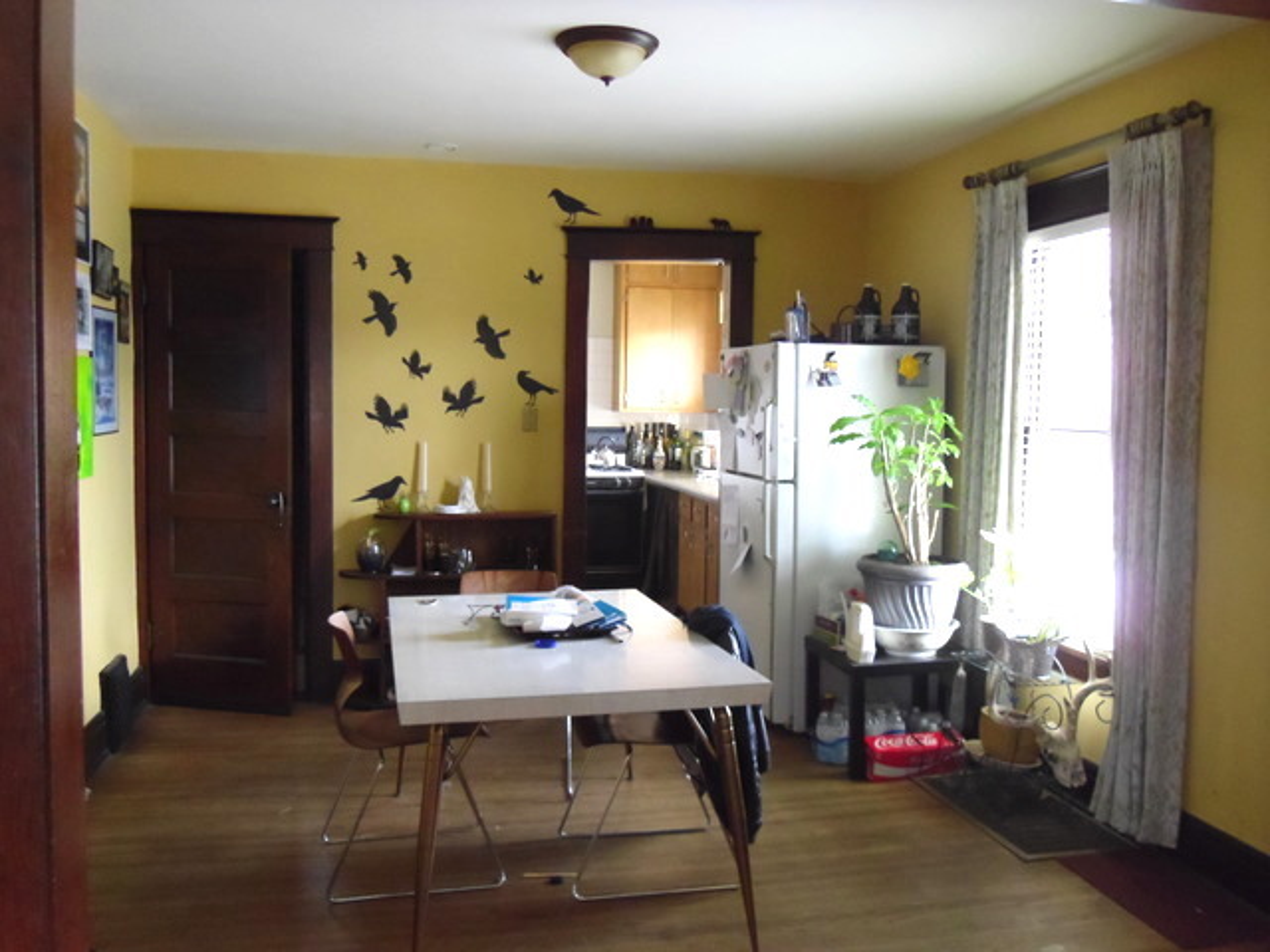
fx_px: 1137
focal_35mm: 31
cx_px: 635
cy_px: 476
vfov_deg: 45.4
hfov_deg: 58.4
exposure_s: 1/22
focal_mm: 5.6
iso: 400
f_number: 3.3
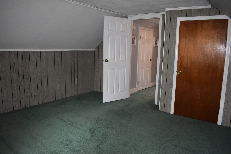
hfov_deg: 67.4
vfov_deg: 48.0
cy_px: 77
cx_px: 116
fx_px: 173
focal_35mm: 27
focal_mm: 18
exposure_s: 1/60
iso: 1600
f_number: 3.5
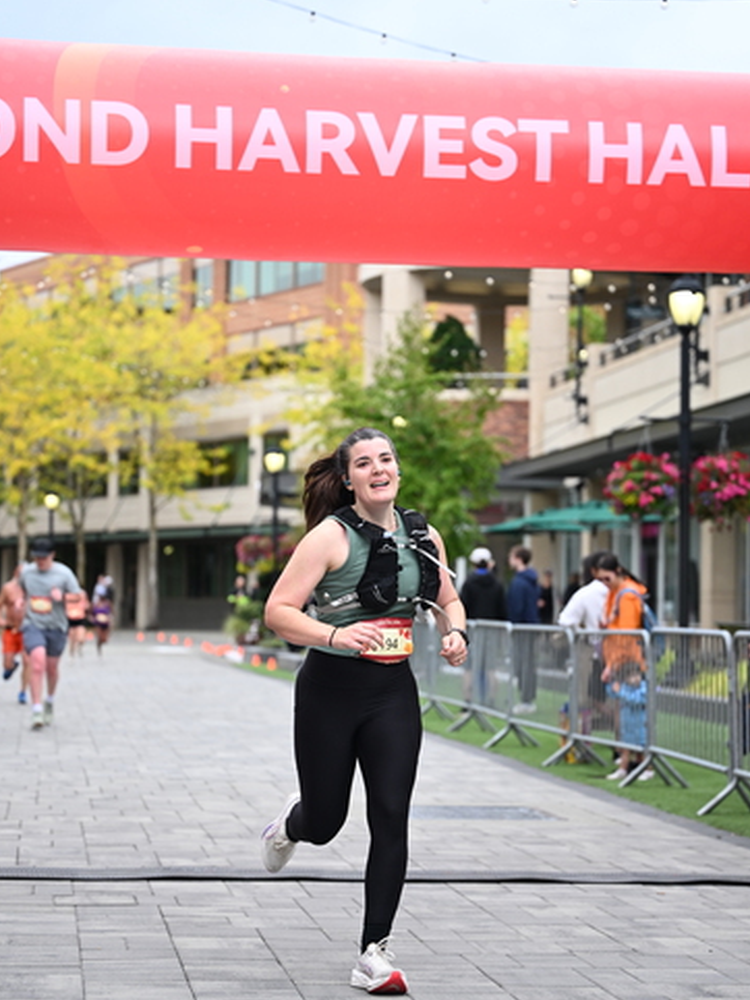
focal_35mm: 80
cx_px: 374
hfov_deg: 18.4
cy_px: 532
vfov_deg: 24.4
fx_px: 2312
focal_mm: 73
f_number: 2.8
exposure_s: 1/2000
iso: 640
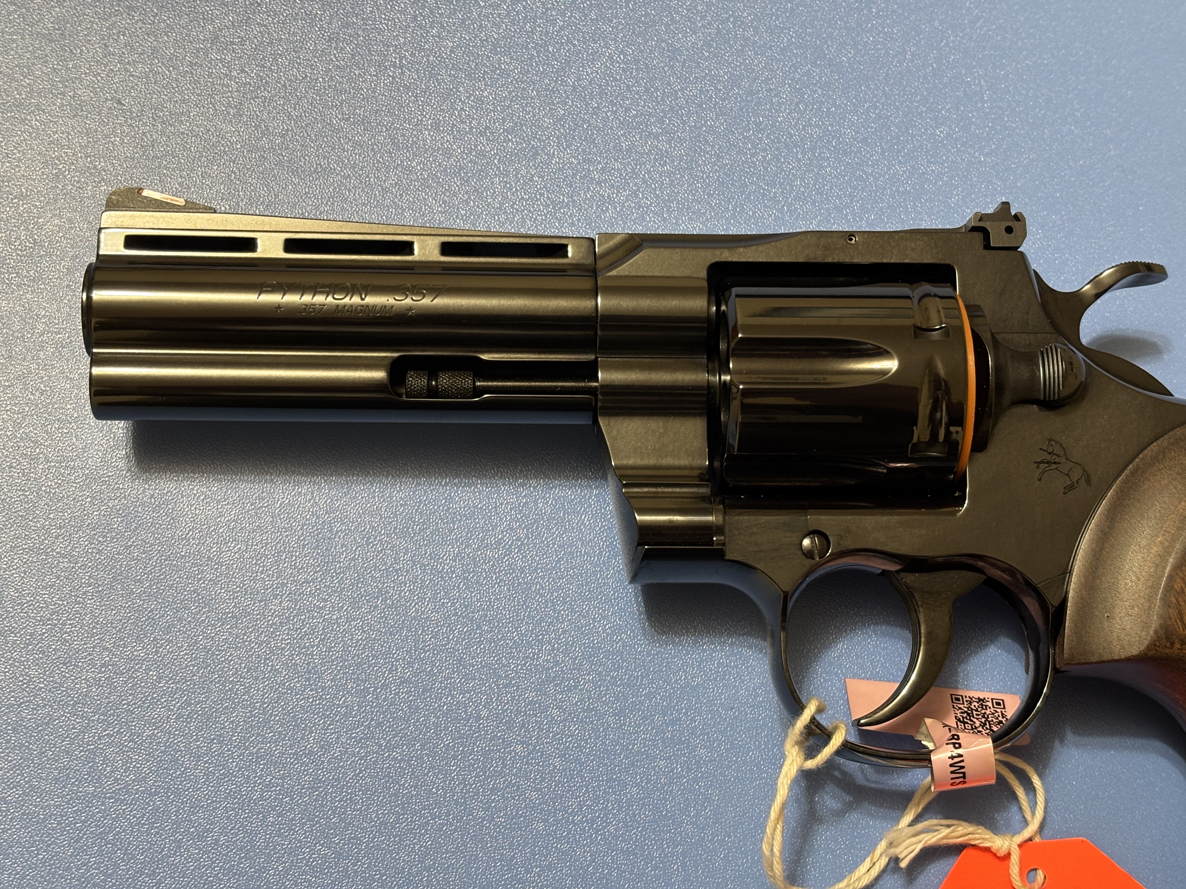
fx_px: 1782
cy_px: 444
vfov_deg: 28.0
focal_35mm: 52
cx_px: 593
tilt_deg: -75.6
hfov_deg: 36.8
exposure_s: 1/40
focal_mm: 5.96
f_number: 1.6
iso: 125
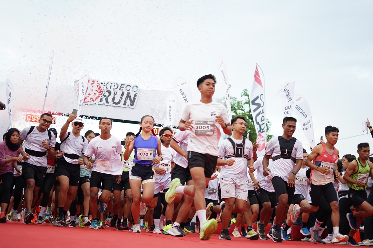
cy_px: 124
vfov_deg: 26.9
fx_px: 517
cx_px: 186
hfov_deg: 39.6
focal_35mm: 50
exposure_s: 1/400
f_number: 1.8
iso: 250
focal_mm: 50
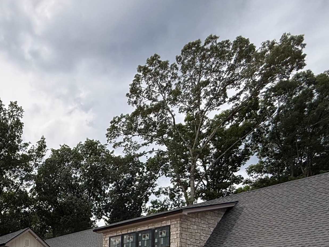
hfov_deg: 45.7
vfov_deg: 34.2
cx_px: 12
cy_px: 282
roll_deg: -1.9
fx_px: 333
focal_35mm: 35
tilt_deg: +3.1
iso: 50
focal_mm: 2.22
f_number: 2.2
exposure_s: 1/316
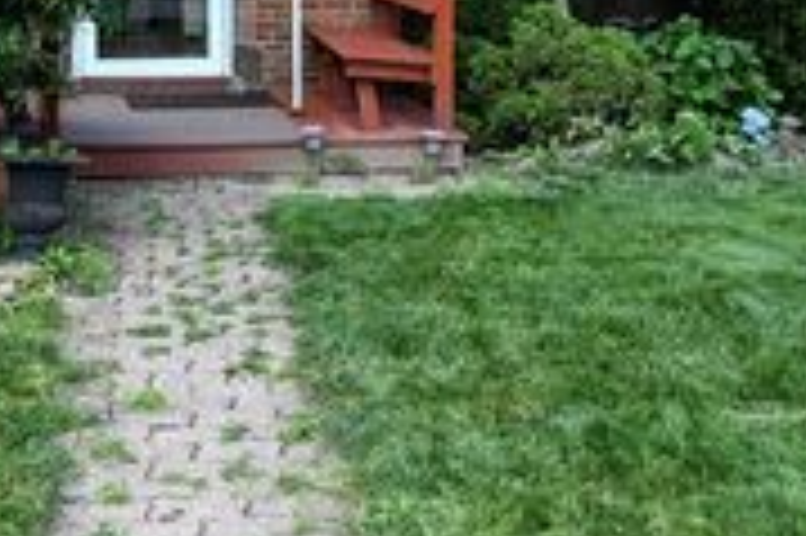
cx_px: 266
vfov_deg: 19.2
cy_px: -101
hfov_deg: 29.9
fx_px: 1499
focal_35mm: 67
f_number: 6.3
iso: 100
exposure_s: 1/80
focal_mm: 16
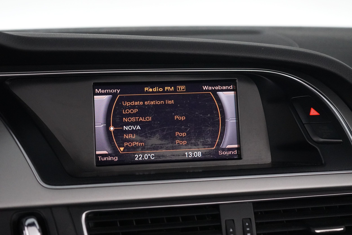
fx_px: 484
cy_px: 118
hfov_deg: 40.0
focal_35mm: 50
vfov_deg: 27.3
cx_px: 176
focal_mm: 33
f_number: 4
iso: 6400
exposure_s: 1/60
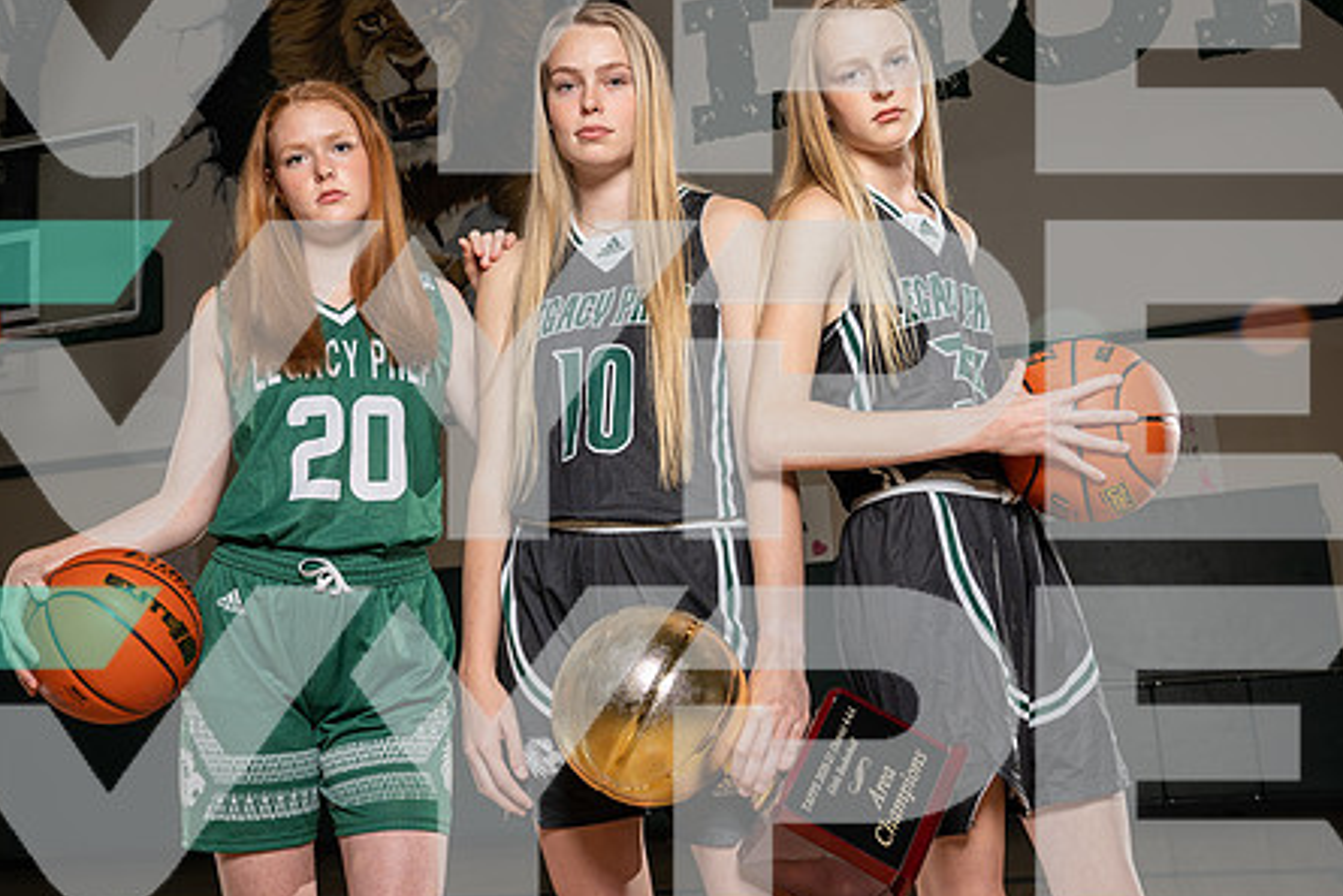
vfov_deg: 31.2
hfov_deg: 45.4
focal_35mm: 43
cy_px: 382
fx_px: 1605
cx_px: 625
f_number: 7.1
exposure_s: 1/250
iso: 320
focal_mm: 33
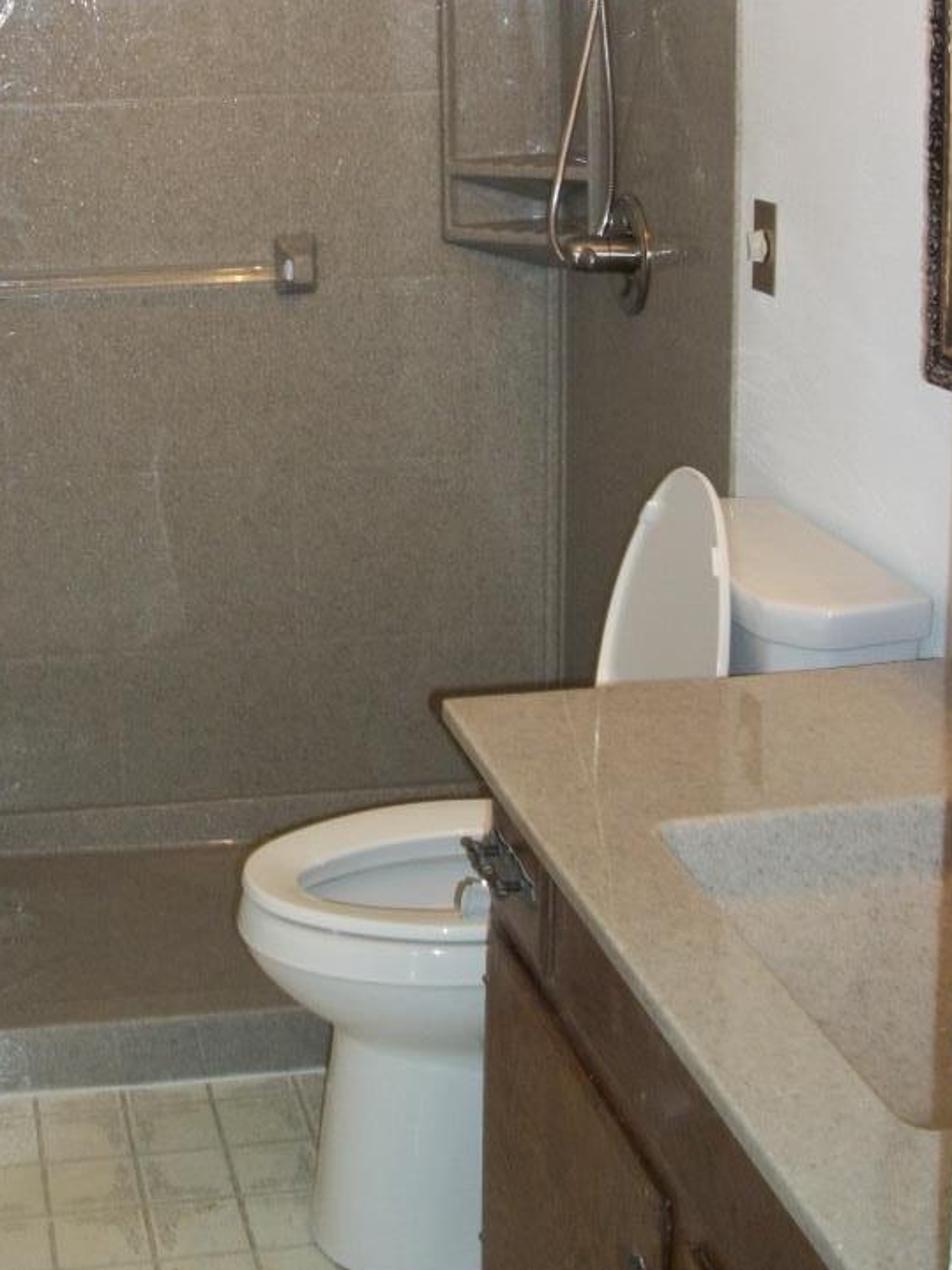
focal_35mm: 57
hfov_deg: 25.2
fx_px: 2091
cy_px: 265
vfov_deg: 32.9
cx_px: 180
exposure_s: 1/30
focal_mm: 5.7
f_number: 2.9
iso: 160
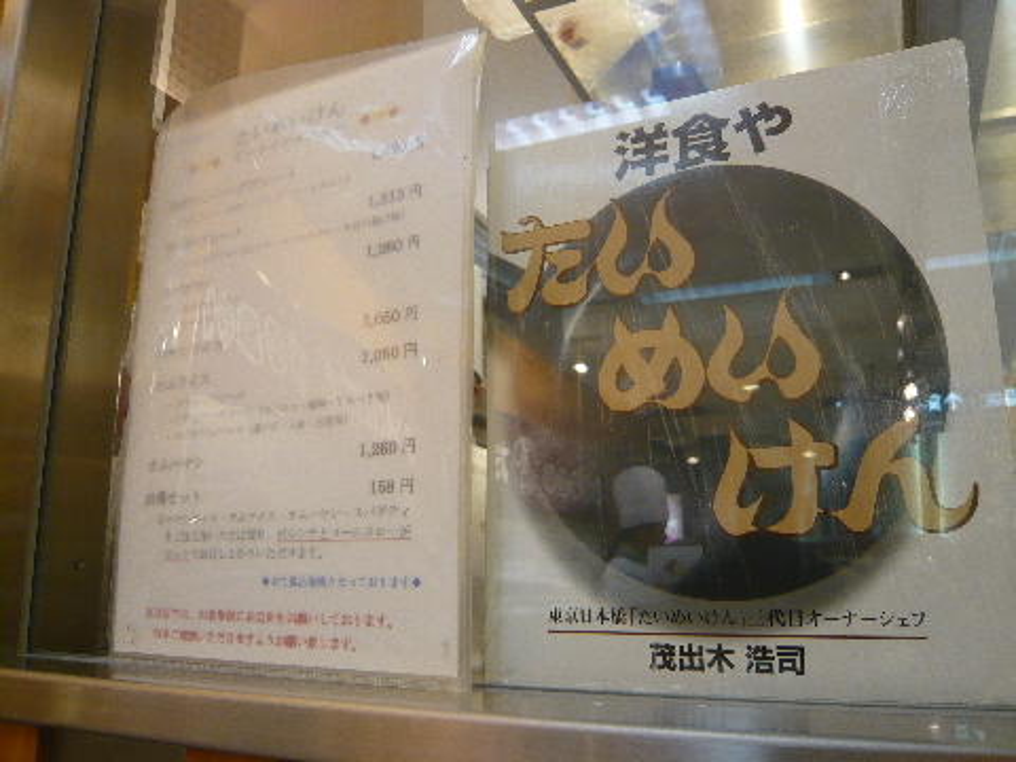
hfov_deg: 63.4
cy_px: 381
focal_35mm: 28
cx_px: 508
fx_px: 822
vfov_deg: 49.7
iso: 200
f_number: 2.8
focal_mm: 4.6
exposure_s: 1/30
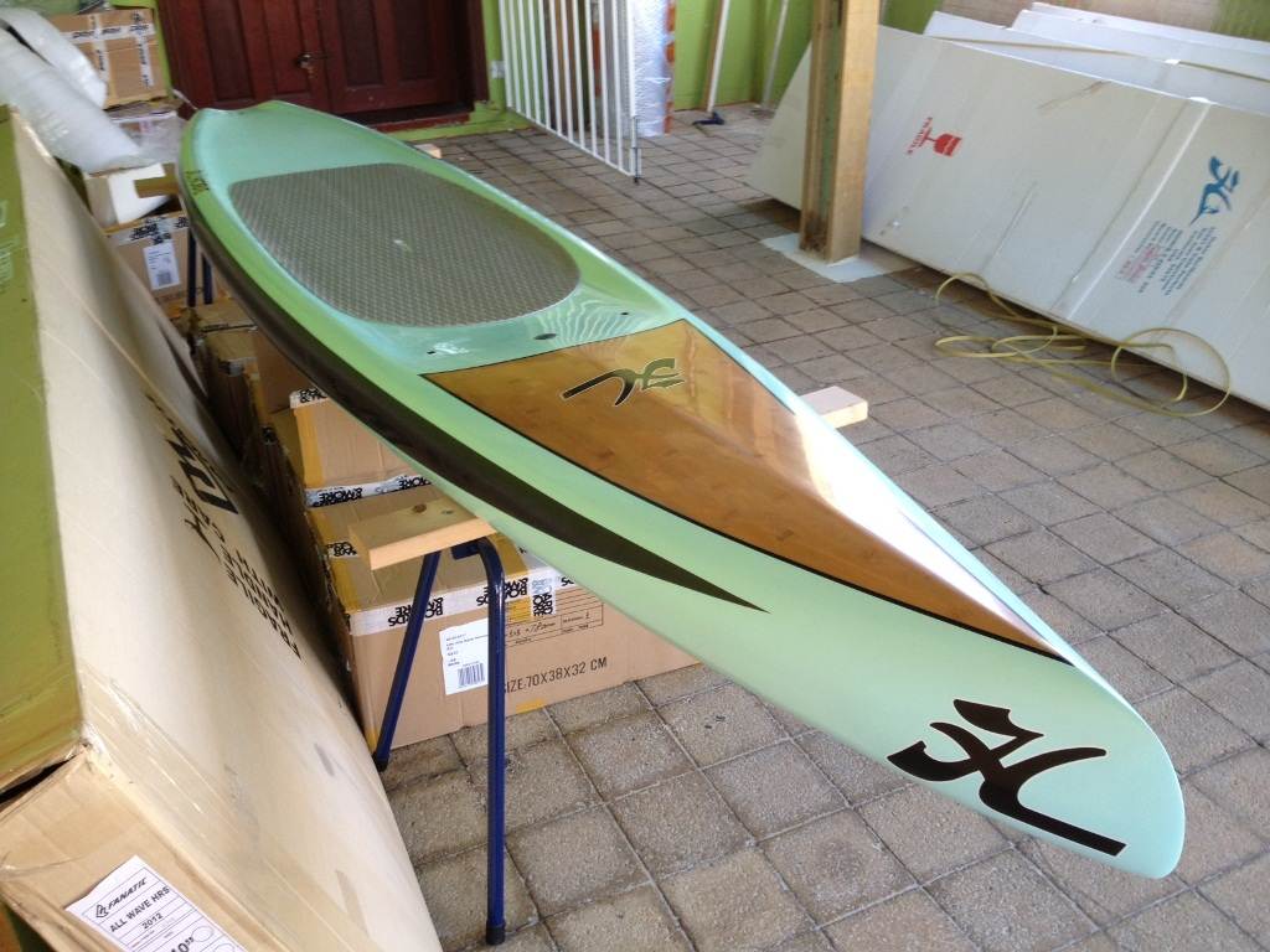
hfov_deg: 52.6
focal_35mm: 35
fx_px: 1284
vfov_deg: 40.7
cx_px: 635
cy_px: 476
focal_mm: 4.28
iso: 64
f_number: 2.4
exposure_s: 1/30
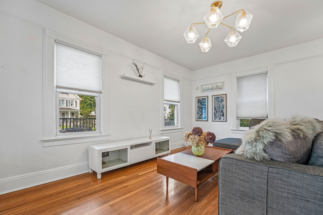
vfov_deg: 81.2
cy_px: 108
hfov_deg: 104.3
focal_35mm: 14
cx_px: 162
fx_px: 126
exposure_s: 1/20
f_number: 8
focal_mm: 14
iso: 250
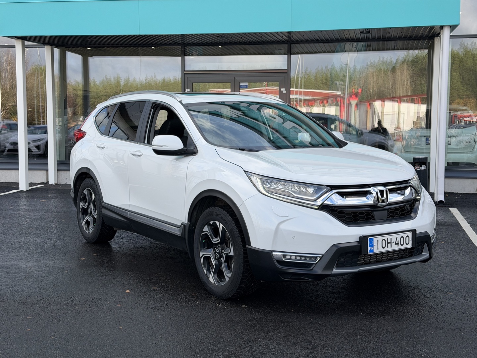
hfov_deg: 39.7
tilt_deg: -3.8
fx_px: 661
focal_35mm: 48
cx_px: 238
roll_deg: +0.0
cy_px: 179
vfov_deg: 30.3
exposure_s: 1/1085
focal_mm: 6.76
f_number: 1.78
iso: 64
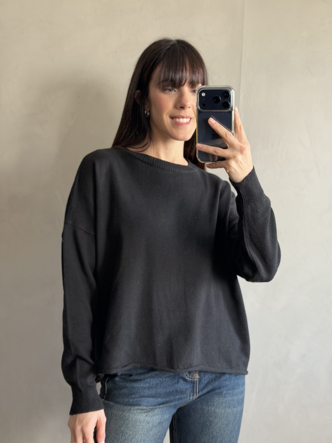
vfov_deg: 39.7
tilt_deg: -17.3
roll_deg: -1.5
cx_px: 166
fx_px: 614
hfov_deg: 30.3
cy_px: 222
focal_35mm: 48
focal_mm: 6.76
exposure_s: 1/60
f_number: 1.78
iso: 250
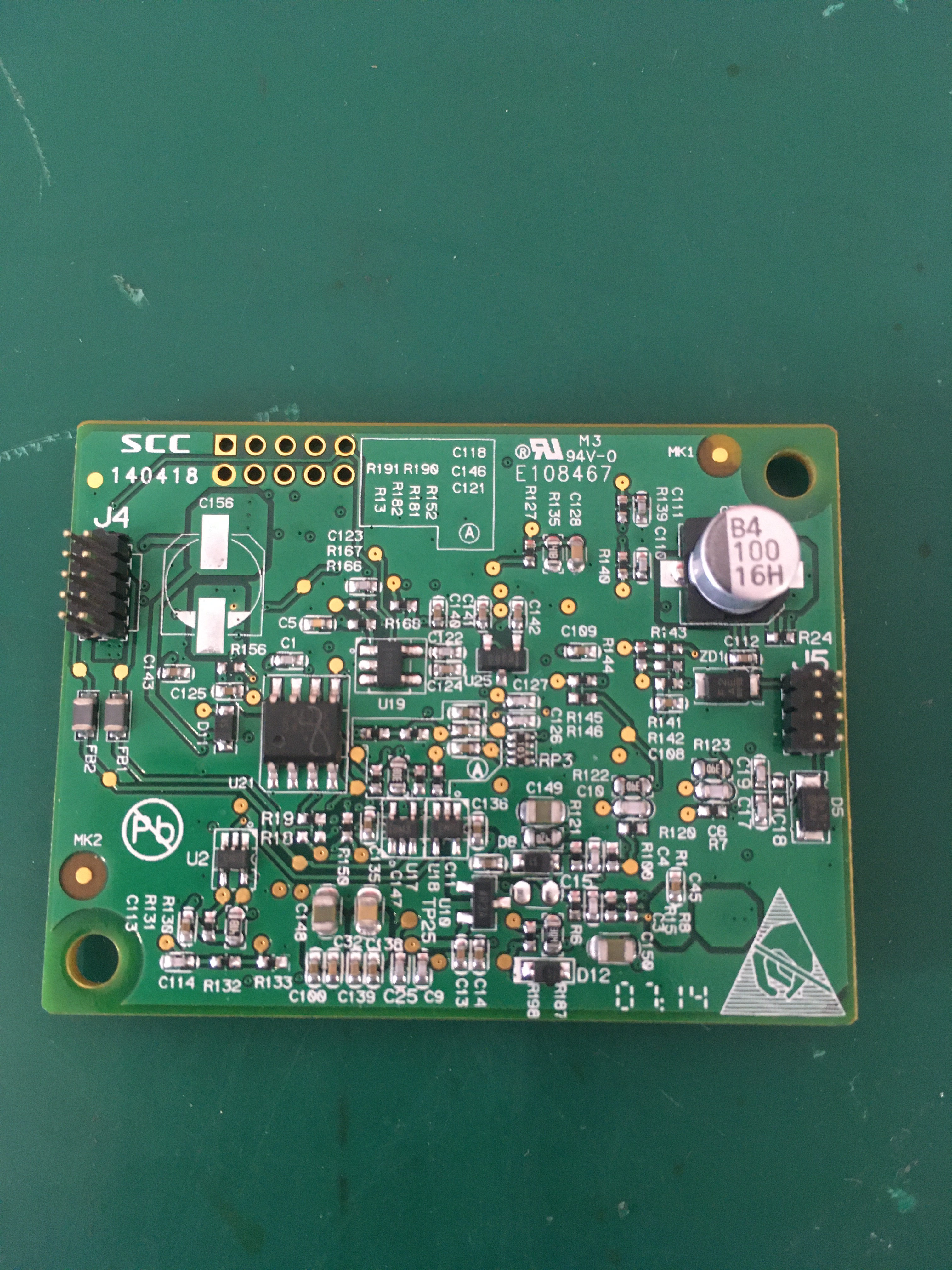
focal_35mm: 29
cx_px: 476
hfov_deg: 48.2
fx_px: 1063
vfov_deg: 61.7
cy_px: 635
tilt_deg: -84.3
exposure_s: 1/33
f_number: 2.2
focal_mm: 4.15
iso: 250
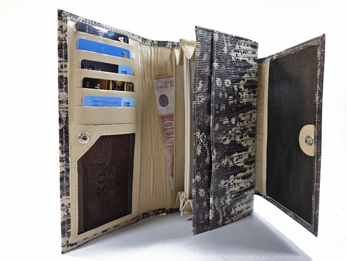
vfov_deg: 58.9
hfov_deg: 73.9
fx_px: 231
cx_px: 174
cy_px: 130
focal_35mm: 23
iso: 20
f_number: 1.7
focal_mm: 6.3
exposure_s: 1/100
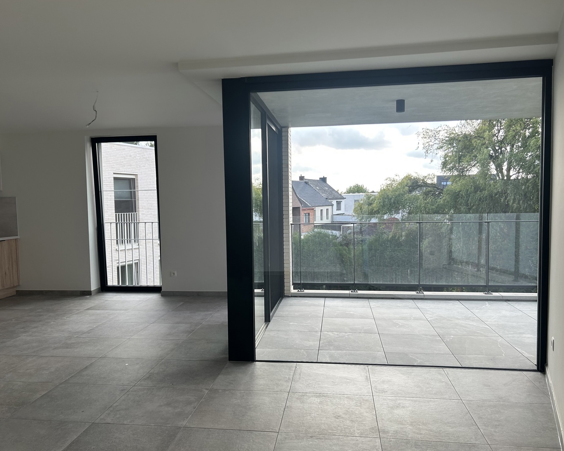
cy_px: 231
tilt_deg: -3.4
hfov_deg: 62.2
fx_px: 467
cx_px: 270
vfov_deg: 51.5
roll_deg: +0.5
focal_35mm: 28
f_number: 1.5
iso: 50
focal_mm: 5.7
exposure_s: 1/452
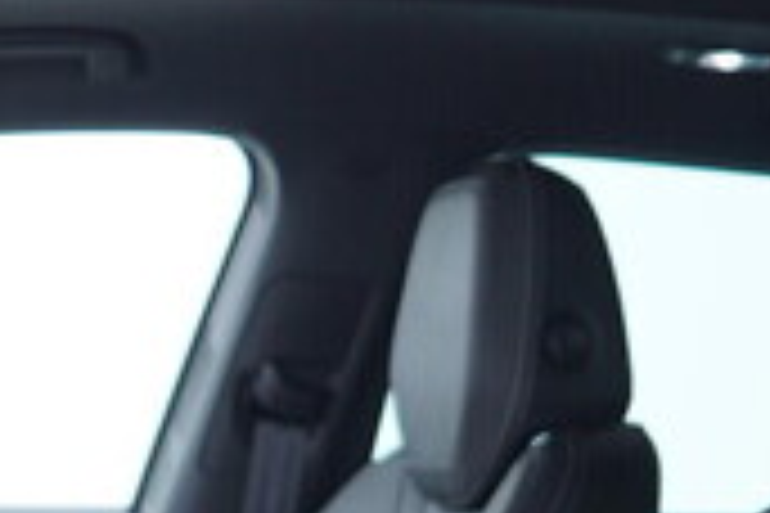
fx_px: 2481
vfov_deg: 11.3
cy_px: 767
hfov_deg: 16.7
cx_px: -207
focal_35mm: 116
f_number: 2.8
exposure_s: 1/40
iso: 250
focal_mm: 24
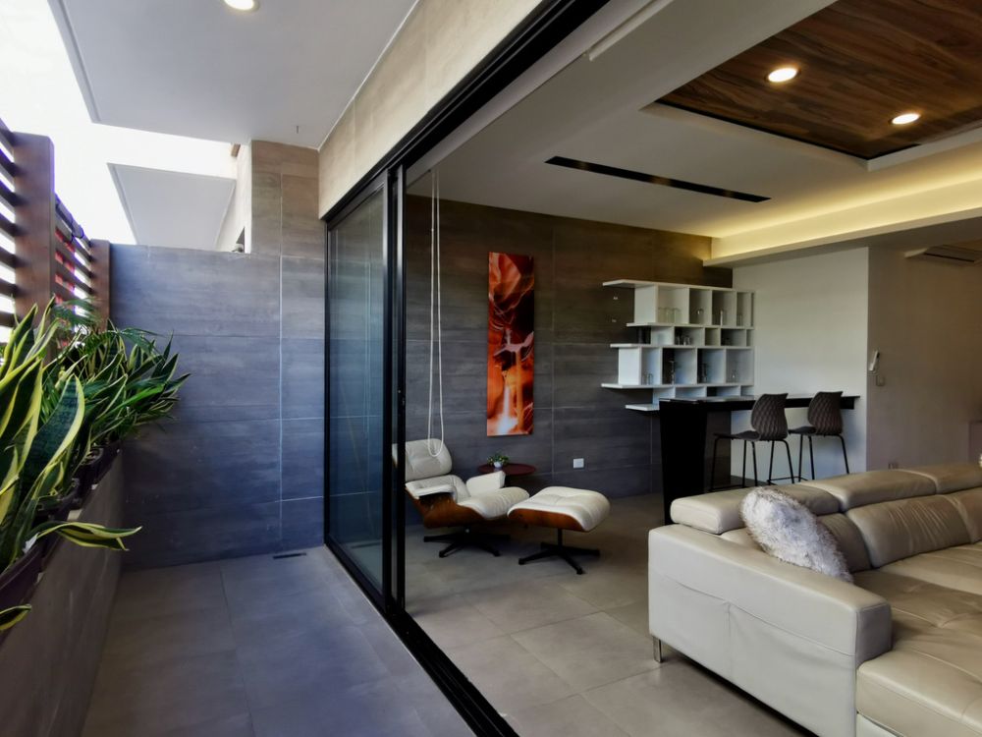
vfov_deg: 66.0
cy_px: 368
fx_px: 567
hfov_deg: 81.7
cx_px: 491
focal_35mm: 20
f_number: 2.2
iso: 100
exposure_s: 1/120
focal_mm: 2.35
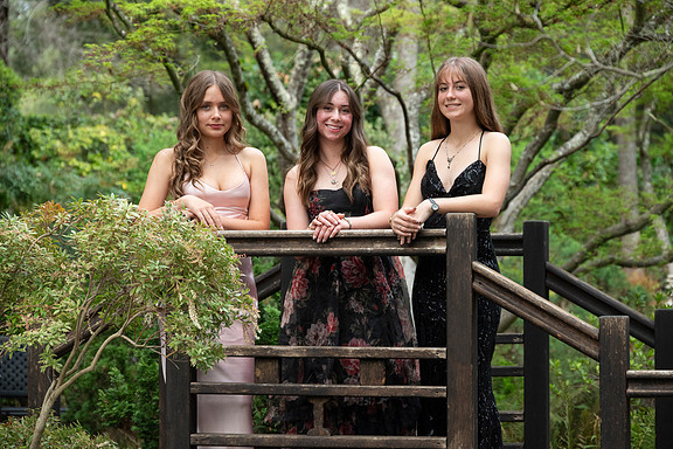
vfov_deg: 10.9
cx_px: 338
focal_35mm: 126
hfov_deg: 16.3
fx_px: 2355
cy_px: 225
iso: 1250
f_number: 6.3
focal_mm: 125
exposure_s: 1/640
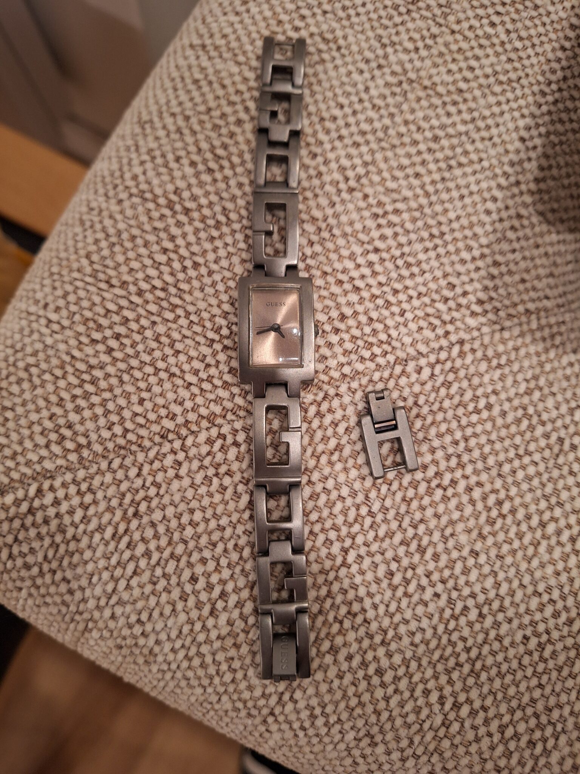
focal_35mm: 23
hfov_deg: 58.9
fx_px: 514
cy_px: 387
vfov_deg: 73.9
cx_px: 290
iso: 250
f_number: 1.8
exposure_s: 1/30
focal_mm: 5.54
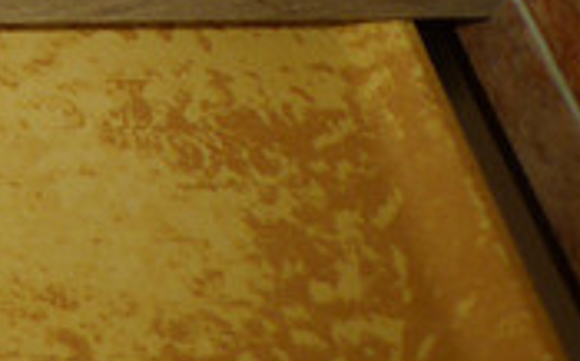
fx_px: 2590
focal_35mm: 164
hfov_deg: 10.6
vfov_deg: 7.8
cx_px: -898
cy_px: -200
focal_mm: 15
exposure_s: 1/60
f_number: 1.7
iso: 320
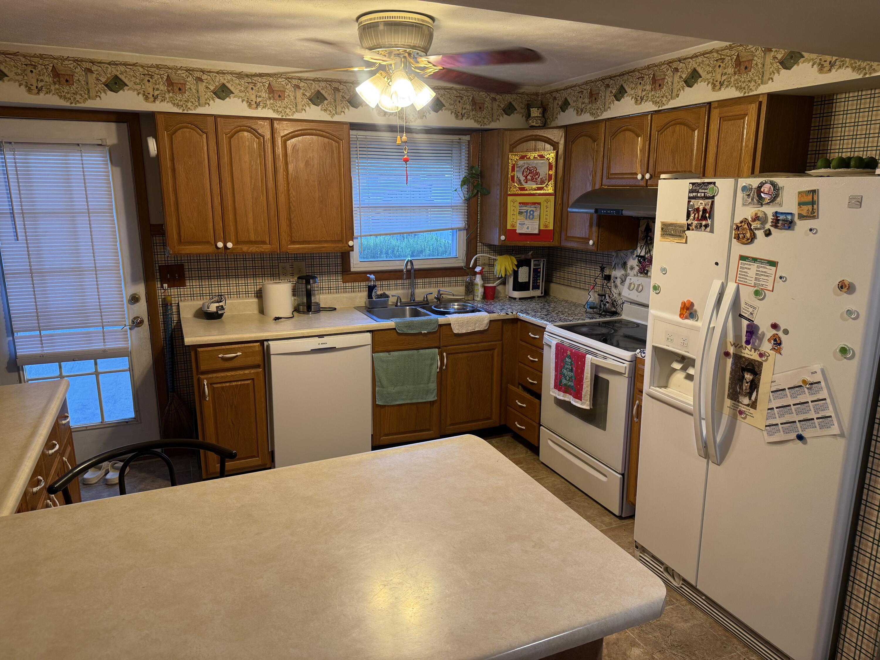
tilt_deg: -13.3
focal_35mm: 24
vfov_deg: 56.8
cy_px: 330
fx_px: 610
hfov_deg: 71.6
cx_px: 440
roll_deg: +0.1
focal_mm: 6.76
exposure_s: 1/60
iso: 125
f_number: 1.78
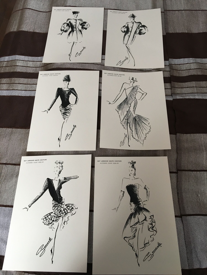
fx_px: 231
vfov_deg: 61.7
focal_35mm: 29
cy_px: 138
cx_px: 104
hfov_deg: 48.2
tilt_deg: -62.9
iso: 125
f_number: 2.2
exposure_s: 1/33
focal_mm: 4.15
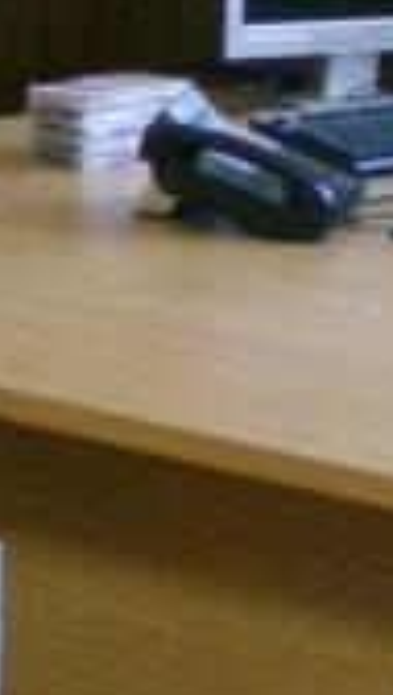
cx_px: -66
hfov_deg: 4.9
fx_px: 4539
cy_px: 87
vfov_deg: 8.7
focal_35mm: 246
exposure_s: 1/45
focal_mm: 6.3
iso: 200
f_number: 3.1
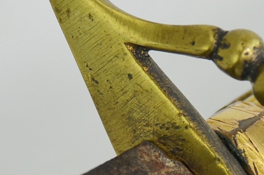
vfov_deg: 2.1
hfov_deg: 3.1
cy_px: 174
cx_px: 212
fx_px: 4820
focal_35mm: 659
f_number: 5.6
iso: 450
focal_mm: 100
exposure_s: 1/250
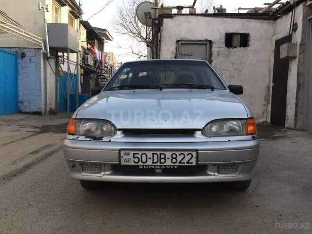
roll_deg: +0.3
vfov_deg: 48.2
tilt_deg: -6.5
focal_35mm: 29
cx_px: 156
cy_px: 117
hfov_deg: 61.7
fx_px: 261
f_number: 2.2
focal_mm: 4.15
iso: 32
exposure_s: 1/255
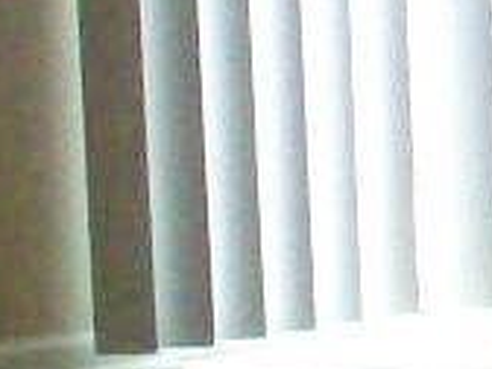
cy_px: -223
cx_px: 858
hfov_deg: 6.9
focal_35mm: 282
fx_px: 4008
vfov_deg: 5.2
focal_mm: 6.2
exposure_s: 1/128
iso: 140
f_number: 2.8
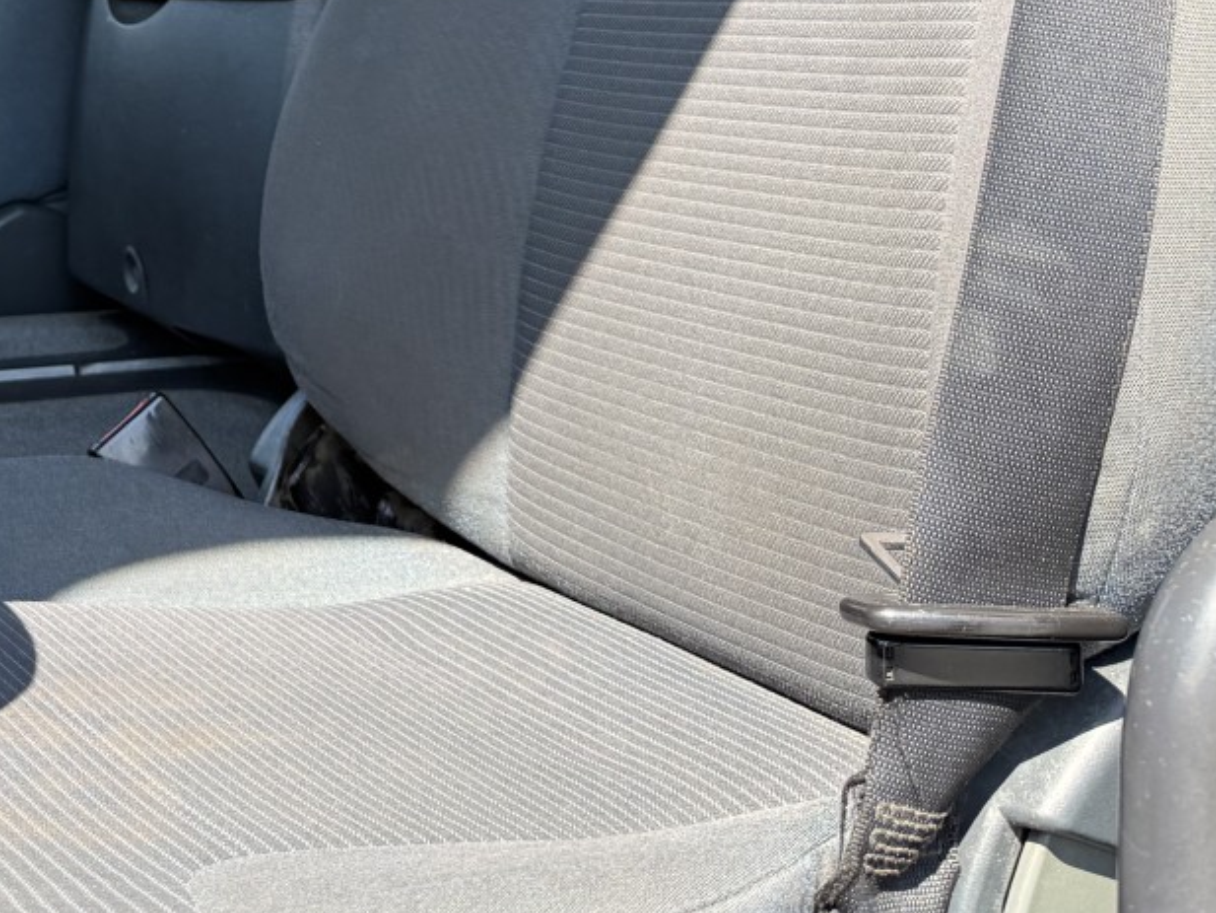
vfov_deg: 24.2
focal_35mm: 56
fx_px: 1968
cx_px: -166
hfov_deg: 30.3
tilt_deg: +2.2
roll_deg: +1.0
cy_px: -112
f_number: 1.78
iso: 100
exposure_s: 1/822
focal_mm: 6.76
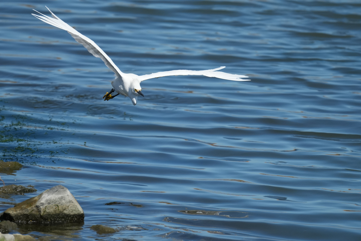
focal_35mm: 840
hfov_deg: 2.5
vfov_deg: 1.6
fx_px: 8423
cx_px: 180
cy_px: 120
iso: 640
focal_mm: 560
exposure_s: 1/3200
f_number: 6.3
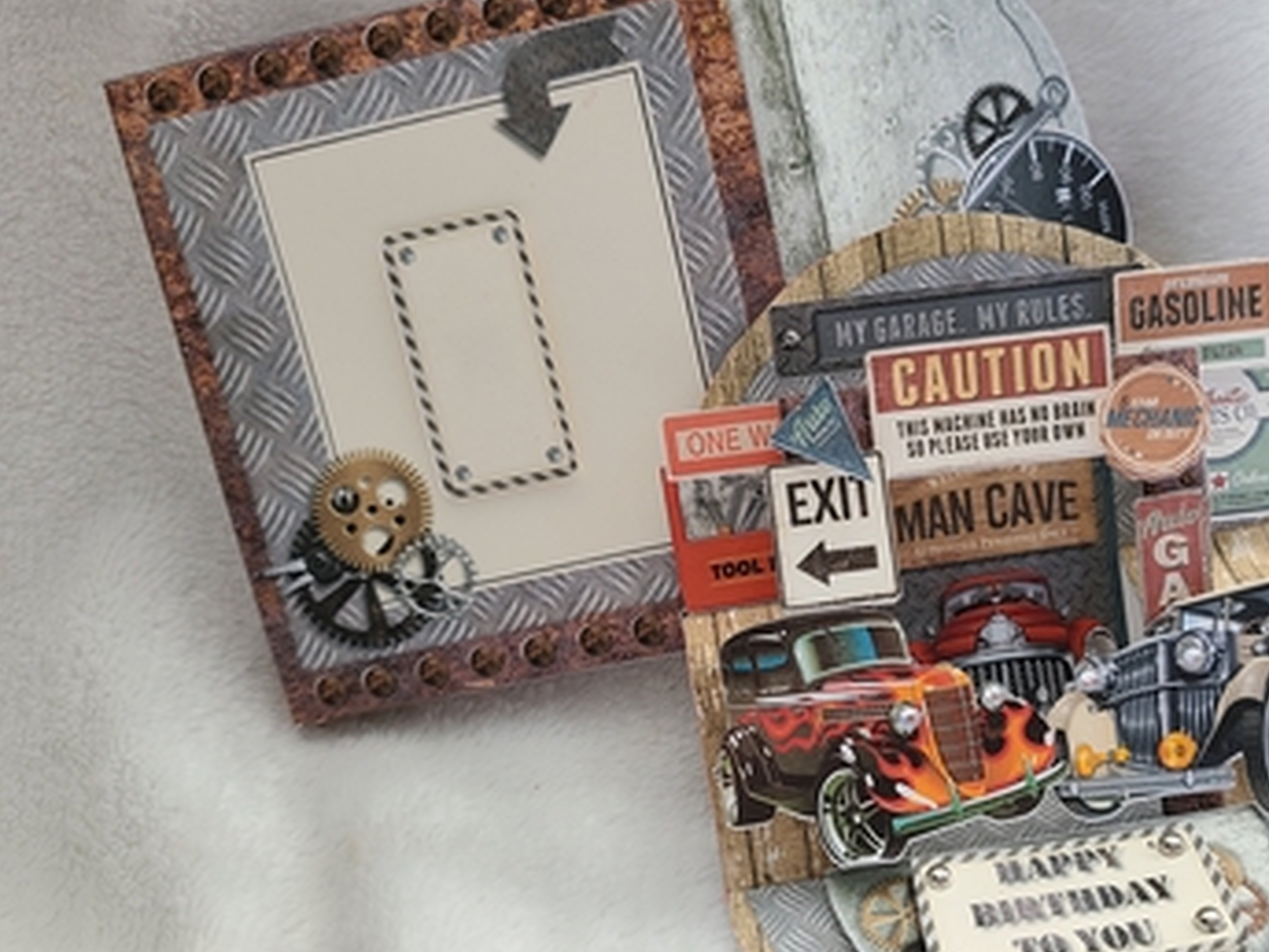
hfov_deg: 53.3
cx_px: 801
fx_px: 1246
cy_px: 533
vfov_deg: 41.7
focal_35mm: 34
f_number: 1.8
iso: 80
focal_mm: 5.4
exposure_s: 1/50
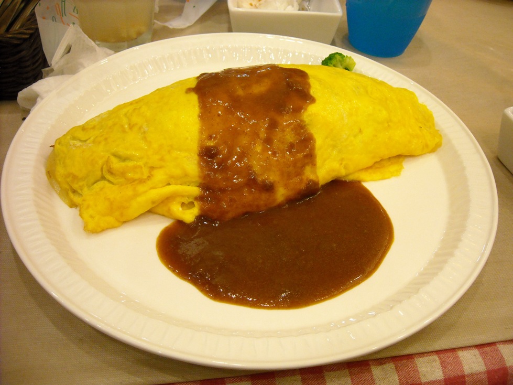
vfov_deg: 40.7
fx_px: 519
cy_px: 192
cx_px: 256
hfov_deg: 52.6
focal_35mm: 35
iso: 400
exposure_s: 1/31
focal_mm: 5.7
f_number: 2.8
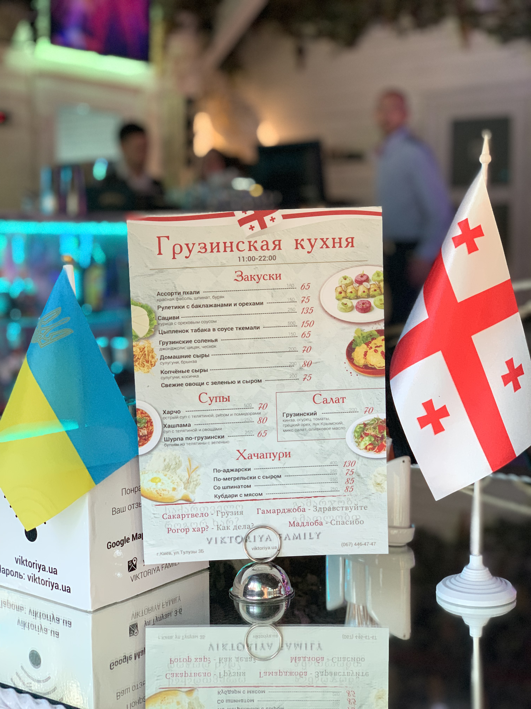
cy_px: 354
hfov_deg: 28.0
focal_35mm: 52
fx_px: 1064
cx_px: 266
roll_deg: +0.3
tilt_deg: -5.2
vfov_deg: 36.8
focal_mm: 6
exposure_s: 1/53
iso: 400
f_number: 2.4
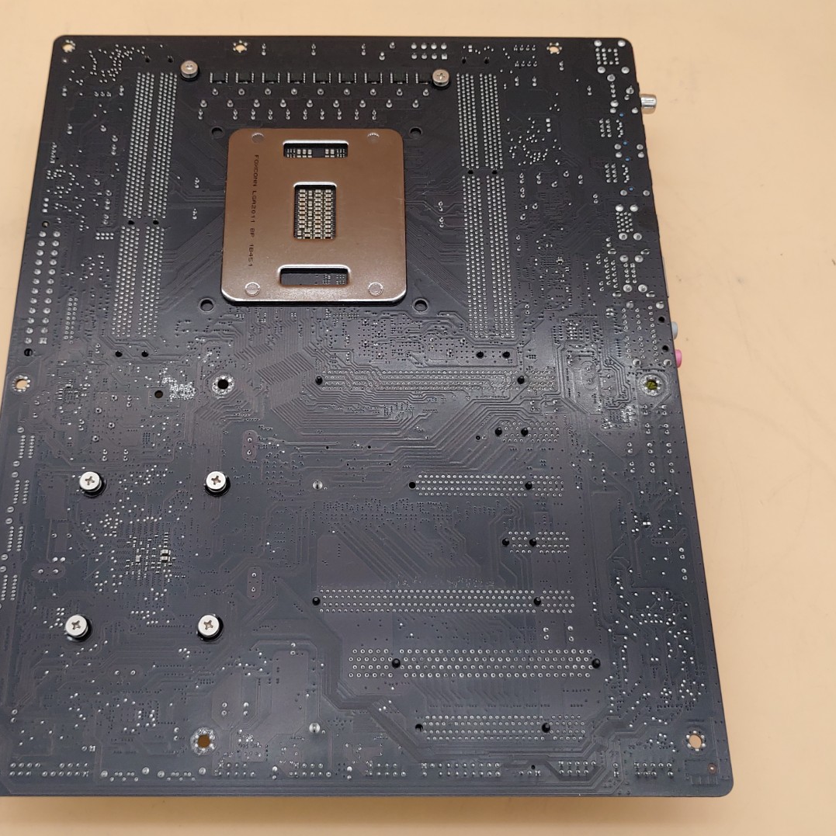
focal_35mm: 39
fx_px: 1066
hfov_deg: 42.7
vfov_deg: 42.8
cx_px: 347
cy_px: 418
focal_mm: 4.36
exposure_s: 1/90
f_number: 1.8
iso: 50
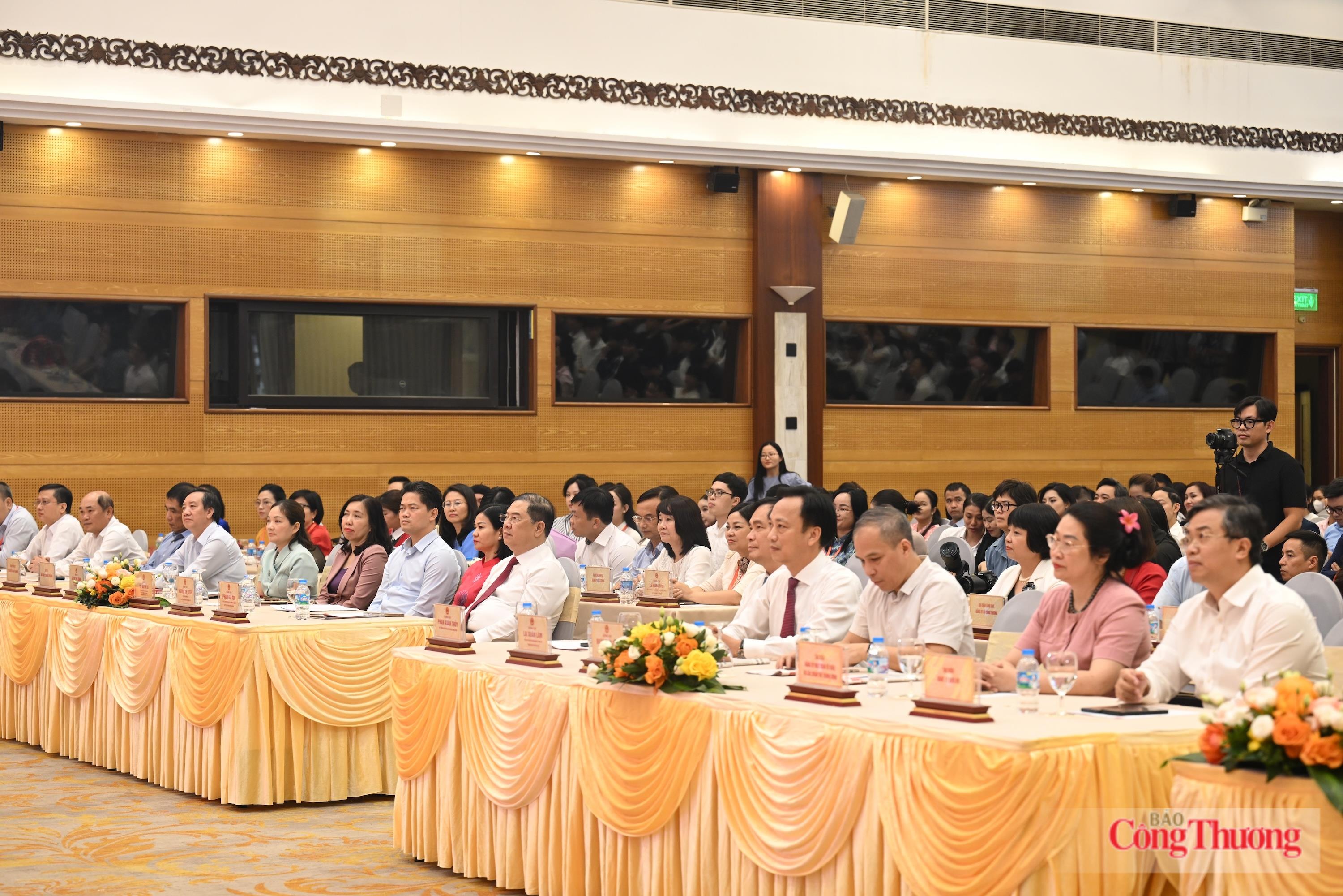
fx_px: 2611
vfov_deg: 19.5
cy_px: 448
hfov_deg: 28.8
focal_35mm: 70
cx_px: 672
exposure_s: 1/200
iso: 1250
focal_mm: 70
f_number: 3.5
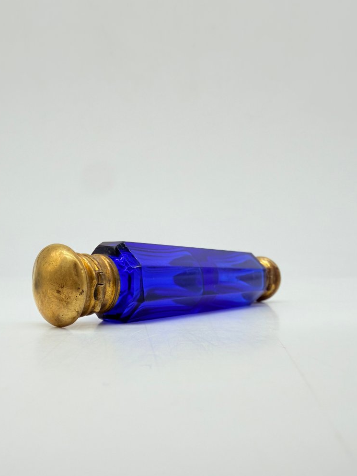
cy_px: 276
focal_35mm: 29
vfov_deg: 61.3
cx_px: 171
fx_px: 399
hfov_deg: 48.2
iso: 40
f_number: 2.2
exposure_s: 1/507
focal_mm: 2.22
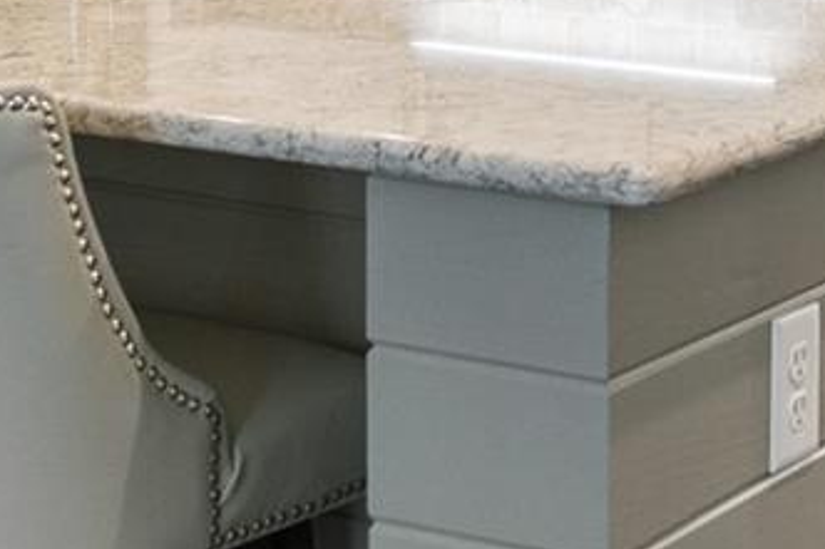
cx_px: 624
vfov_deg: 12.1
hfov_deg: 19.1
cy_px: -343
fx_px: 2428
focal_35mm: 106
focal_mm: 15.2
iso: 500
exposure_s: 1/160
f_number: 2.8
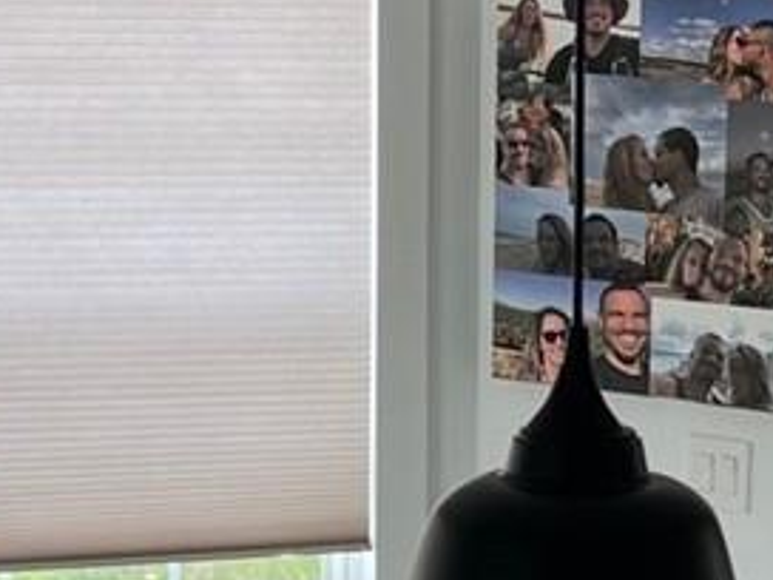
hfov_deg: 12.7
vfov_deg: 9.7
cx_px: 872
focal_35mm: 153
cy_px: 335
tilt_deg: -8.2
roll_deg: -0.9
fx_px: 3417
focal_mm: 5.7
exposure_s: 1/189
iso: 40
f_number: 1.5
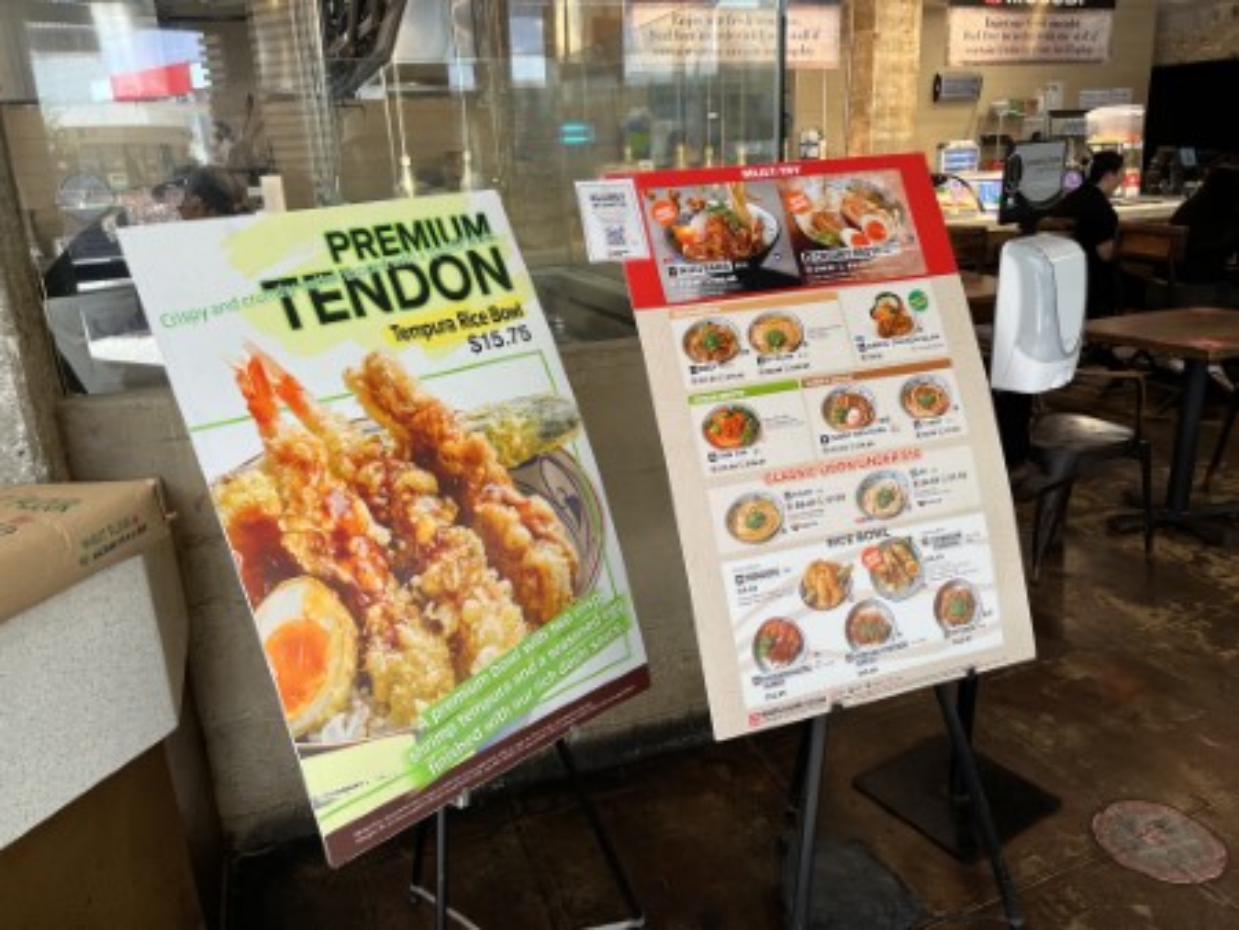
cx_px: 620
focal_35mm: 26
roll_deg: +1.1
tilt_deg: -17.7
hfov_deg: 67.3
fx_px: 931
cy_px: 465
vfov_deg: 53.1
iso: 125
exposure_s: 1/120
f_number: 1.6
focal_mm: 5.1
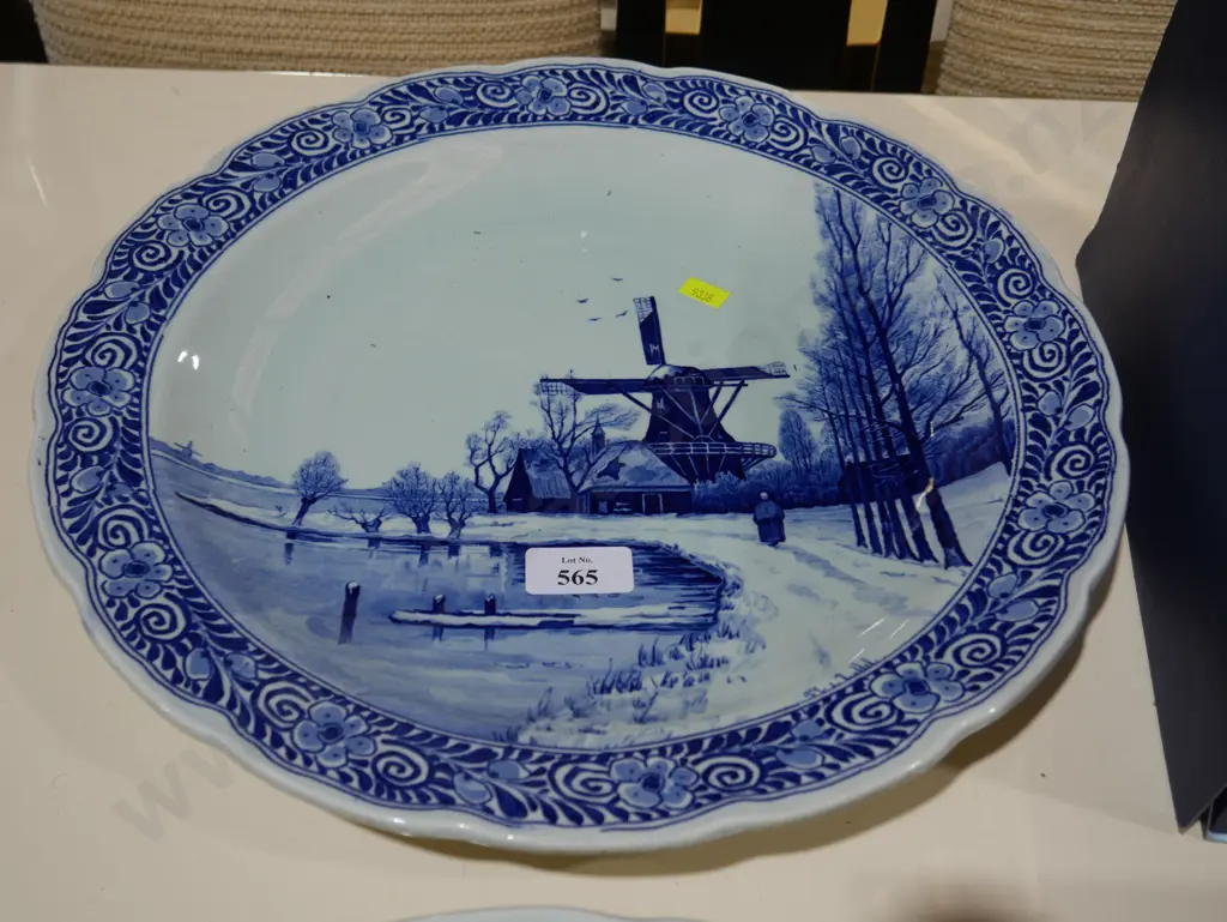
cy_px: 461
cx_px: 614
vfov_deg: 37.8
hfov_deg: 49.0
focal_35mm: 38
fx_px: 1348
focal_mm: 19
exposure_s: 1/125
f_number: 4.1
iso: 200
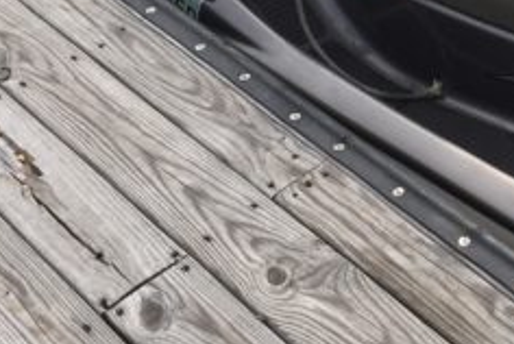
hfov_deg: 19.3
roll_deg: +7.2
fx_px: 1401
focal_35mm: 98
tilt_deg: -35.9
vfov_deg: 13.7
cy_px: -22
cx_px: 651
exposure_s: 1/1799
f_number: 2.2
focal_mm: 4.15
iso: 32
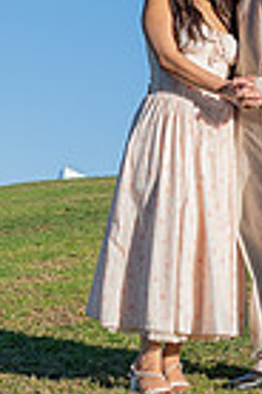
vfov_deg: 15.2
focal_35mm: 131
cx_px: 194
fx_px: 1430
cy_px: -57
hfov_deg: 10.4
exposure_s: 1/2500
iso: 200
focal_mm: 24
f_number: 4
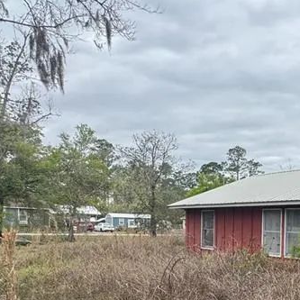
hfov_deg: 36.0
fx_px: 373
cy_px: 244
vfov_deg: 41.8
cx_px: 344
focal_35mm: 38
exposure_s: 1/1236
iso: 50
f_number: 2.2
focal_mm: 2.22
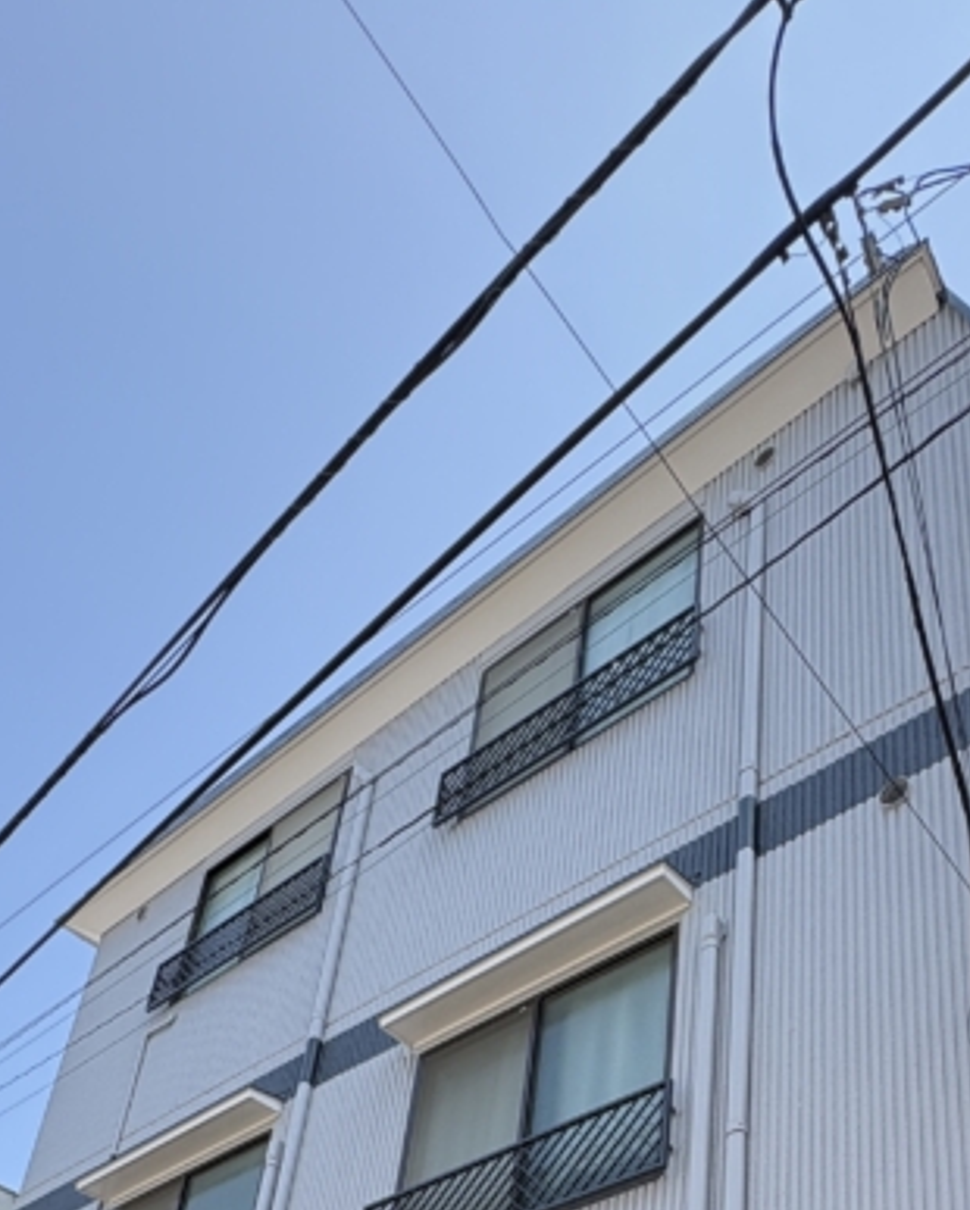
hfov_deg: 42.4
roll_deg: -3.0
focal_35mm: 34
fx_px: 1219
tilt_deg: +23.6
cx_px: 699
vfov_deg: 40.5
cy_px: 1385
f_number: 2.2
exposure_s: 1/641
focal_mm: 2.22
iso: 64
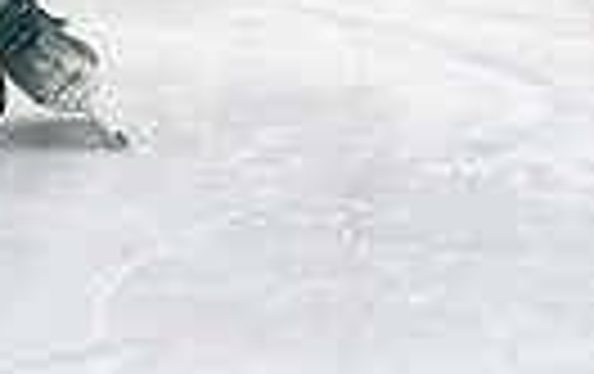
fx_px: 6211
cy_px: -268
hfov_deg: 5.4
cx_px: -212
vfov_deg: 3.4
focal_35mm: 383
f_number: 2.8
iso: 4000
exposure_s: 1/1600
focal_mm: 76
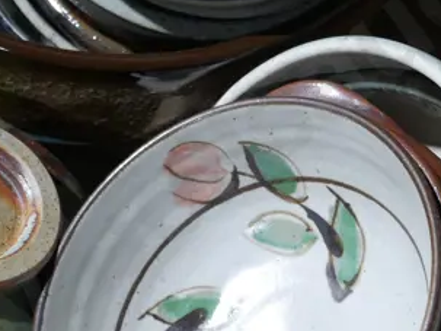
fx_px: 1464
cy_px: 30
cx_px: 402
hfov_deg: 16.9
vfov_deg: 12.8
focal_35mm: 115
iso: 500
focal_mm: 17
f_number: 4.5
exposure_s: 1/60
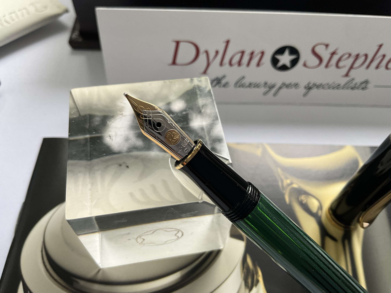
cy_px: 146
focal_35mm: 29
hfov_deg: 61.7
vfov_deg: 48.2
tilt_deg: -56.8
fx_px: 328
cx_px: 196
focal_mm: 3
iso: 64
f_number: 1.8
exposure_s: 1/120
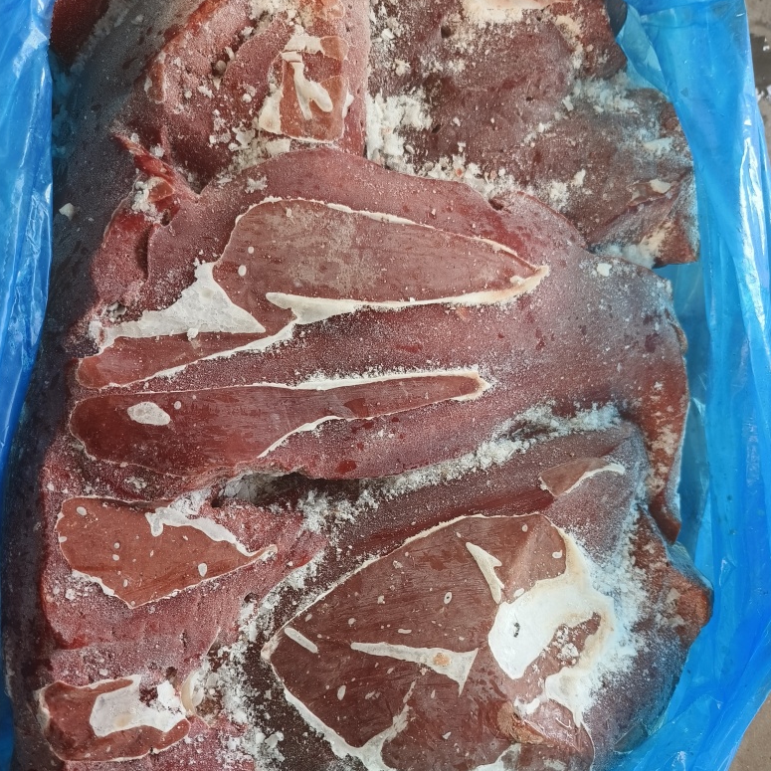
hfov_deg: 57.3
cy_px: 428
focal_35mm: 28
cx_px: 375
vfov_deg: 57.2
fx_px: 706
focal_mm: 5.5
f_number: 1.75
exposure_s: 1/108
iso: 72
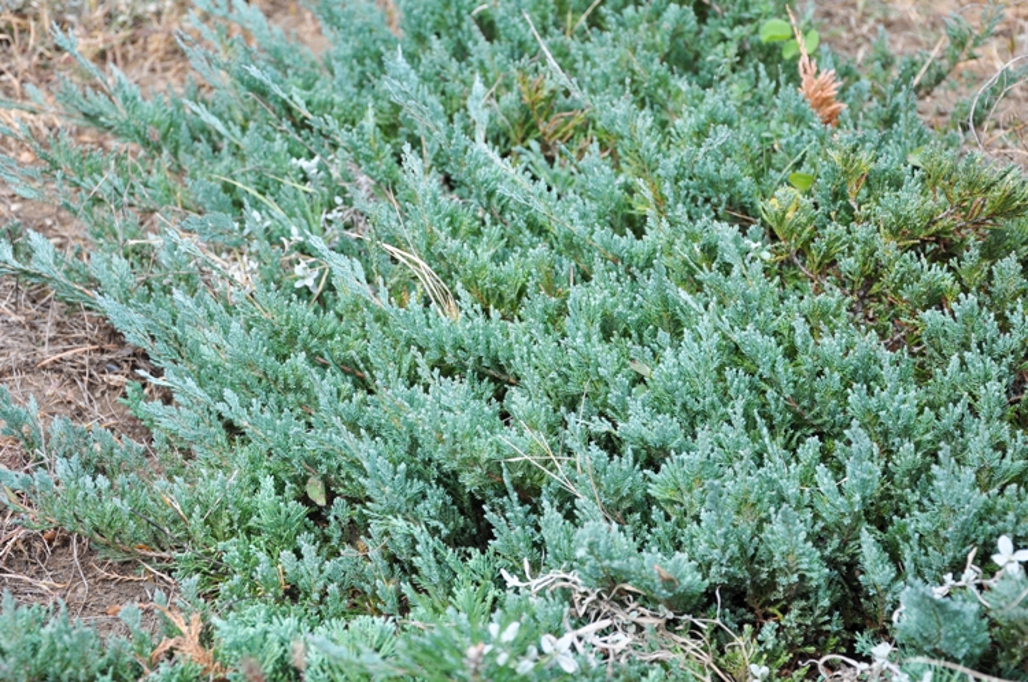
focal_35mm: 72
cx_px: 514
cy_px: 341
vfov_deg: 18.9
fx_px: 2053
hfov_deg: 28.1
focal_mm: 48
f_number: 6.3
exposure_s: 1/160
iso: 200
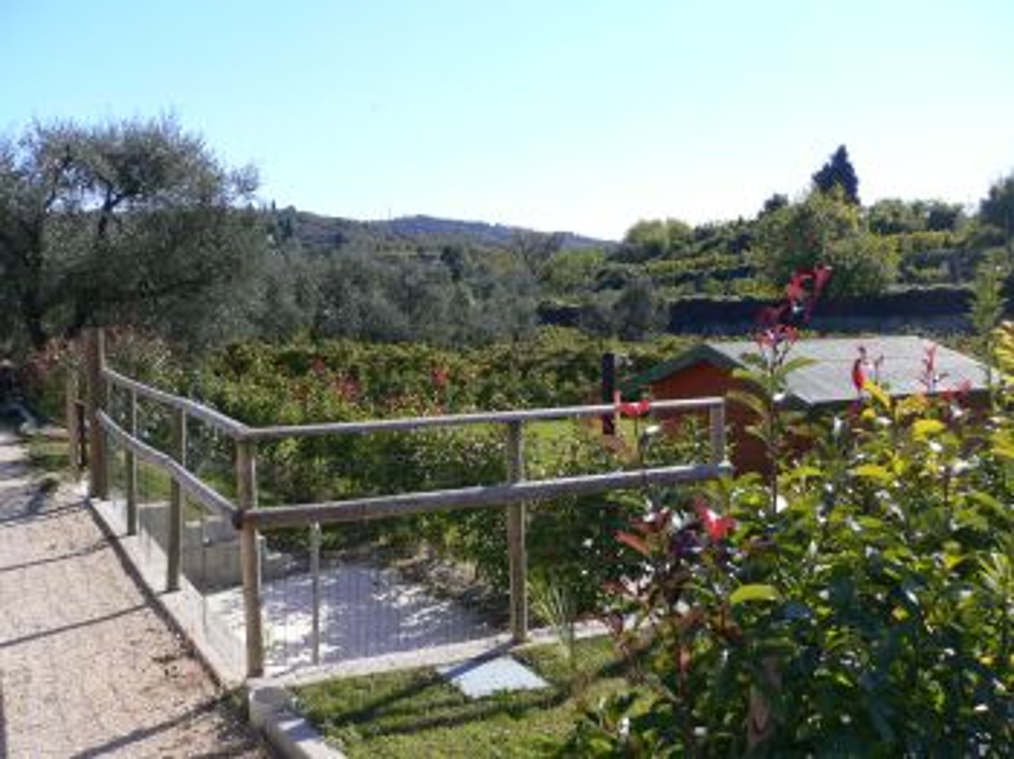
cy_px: 380
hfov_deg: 52.7
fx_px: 1025
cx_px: 507
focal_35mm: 35
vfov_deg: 40.7
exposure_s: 1/200
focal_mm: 5.8
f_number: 5.6
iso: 80
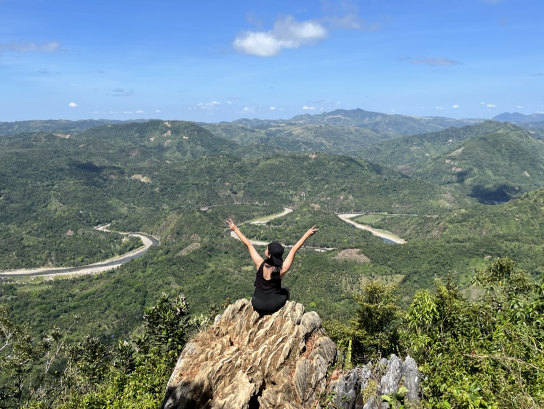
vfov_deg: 53.1
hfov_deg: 67.3
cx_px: 272
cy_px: 204
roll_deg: -0.3
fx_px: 409
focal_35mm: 26
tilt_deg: -12.4
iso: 50
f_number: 1.6
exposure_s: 1/3135
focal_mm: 5.1
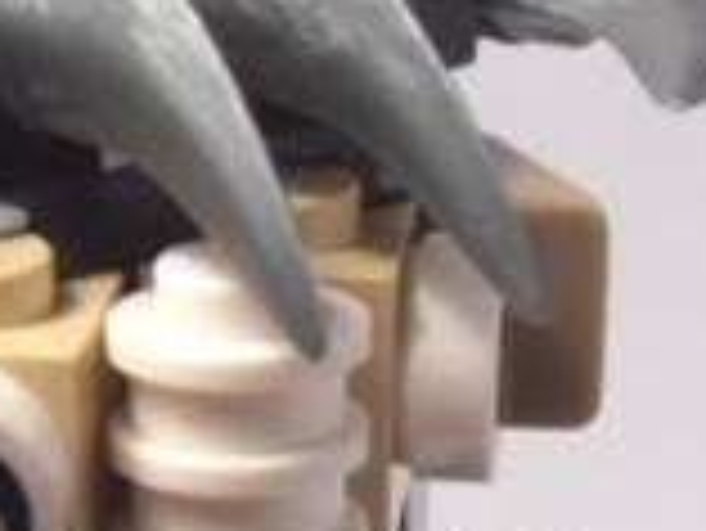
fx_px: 4327
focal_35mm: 212
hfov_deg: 9.2
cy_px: 785
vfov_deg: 6.9
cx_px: -85
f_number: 3.9
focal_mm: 6.61
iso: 80
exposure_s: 1/60
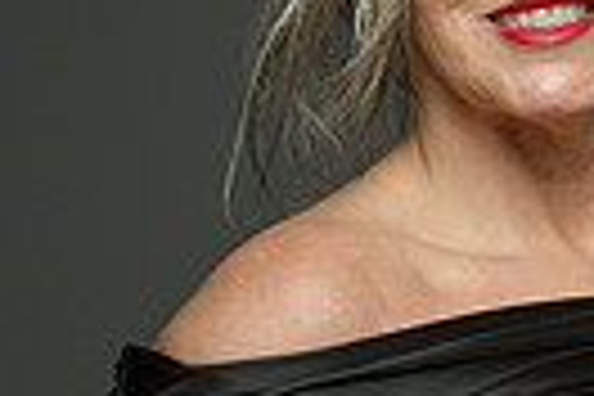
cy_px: 295
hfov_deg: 3.3
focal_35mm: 613
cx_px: 1228
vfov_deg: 2.2
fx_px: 10114
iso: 400
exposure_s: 1/160
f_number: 9
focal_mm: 140
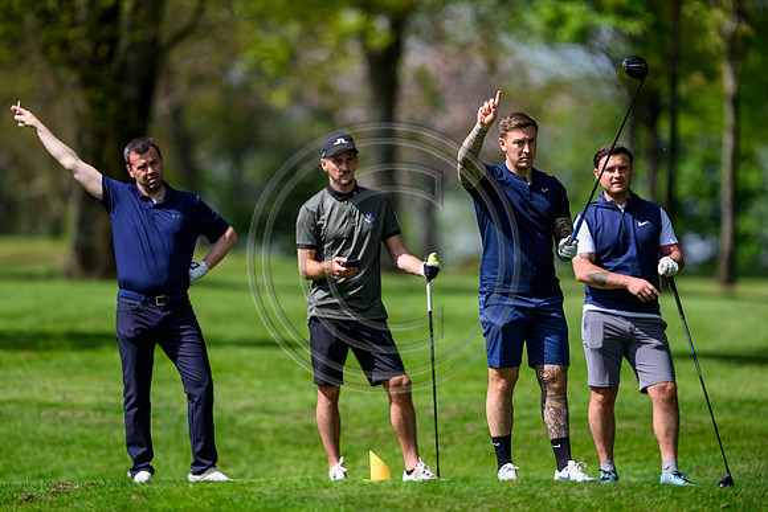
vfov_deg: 3.4
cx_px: 384
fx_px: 8535
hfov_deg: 5.2
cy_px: 256
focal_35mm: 400
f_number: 3.5
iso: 500
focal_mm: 400
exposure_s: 1/5000
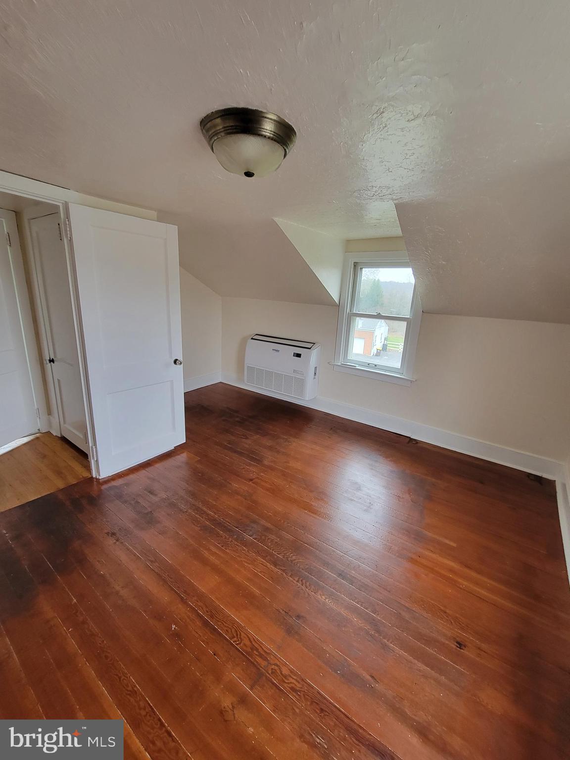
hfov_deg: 89.9
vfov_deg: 106.2
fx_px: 285
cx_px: 285
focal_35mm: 13
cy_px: 380
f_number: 2.2
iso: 125
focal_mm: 2.2
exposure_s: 1/60
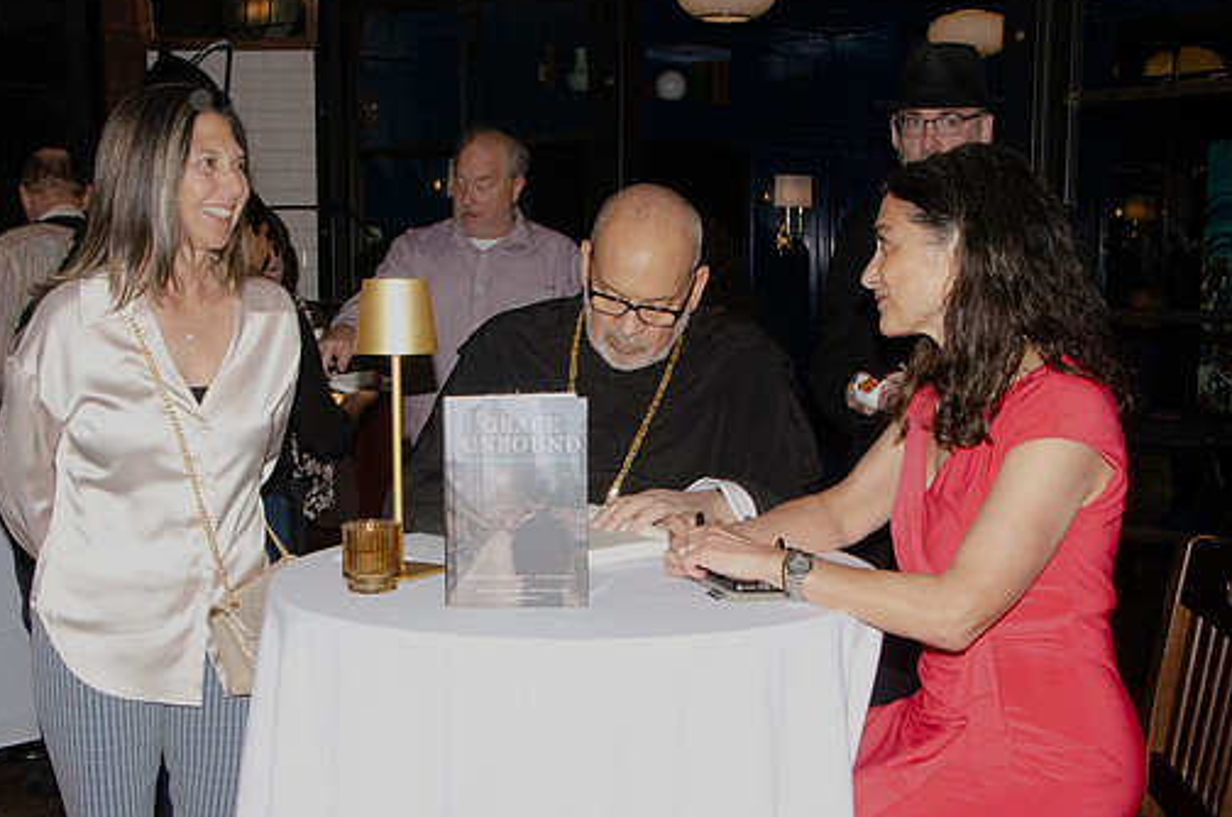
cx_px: 540
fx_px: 1571
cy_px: 374
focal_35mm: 46
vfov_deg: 29.1
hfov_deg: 42.7
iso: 2500
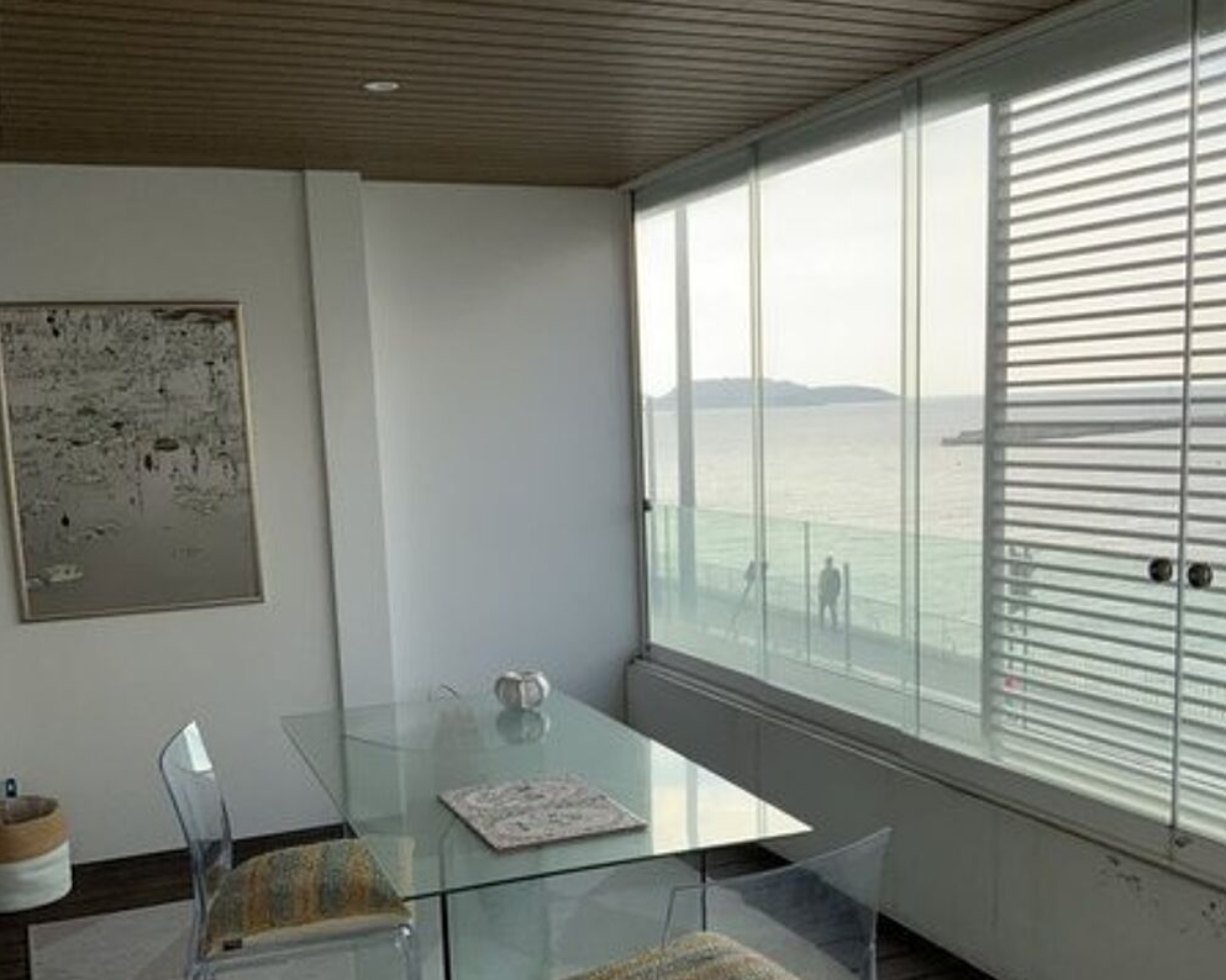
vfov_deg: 38.8
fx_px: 1379
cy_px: 625
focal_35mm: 38
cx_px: 612
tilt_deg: -8.8
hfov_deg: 47.9
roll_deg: +2.2
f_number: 1.8
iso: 16
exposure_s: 1/770
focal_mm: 3
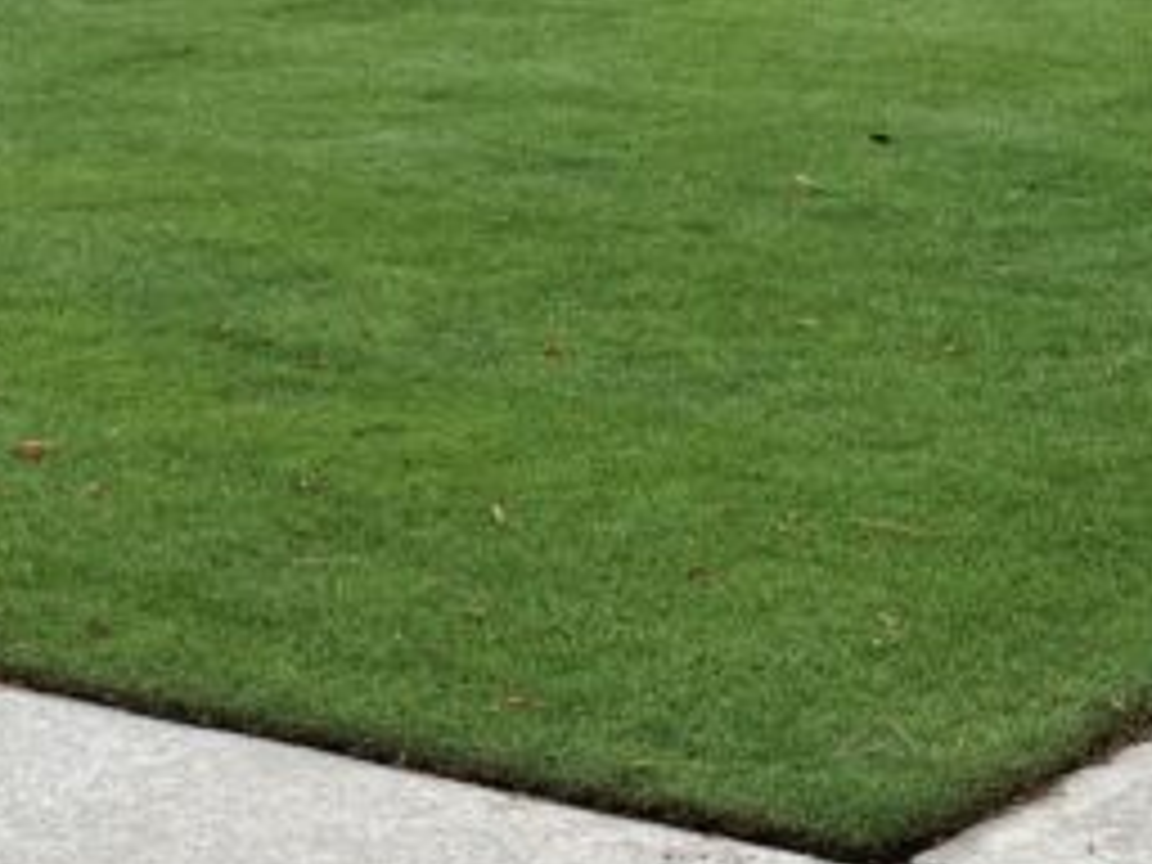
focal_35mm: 112
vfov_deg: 13.1
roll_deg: +3.0
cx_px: 1480
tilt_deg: -5.6
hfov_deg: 16.6
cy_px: 63
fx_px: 3727
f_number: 1.8
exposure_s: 1/129
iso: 20
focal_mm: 3.99
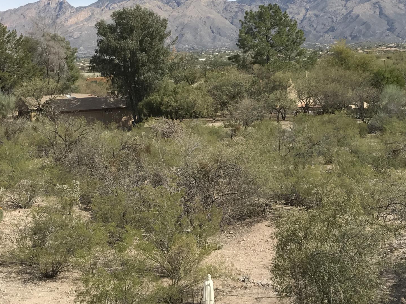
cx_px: 225
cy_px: 88
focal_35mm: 58
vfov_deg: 25.0
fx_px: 680
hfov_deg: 33.2
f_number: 1.8
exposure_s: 1/2660
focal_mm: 3.99
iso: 20
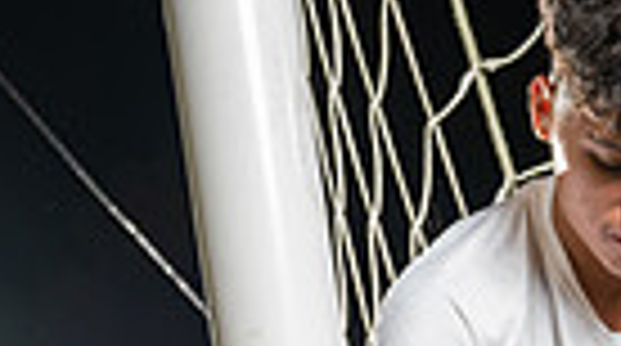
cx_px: 333
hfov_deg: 15.7
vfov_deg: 8.0
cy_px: 863
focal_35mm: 137
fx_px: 2252
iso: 400
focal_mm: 40
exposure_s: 1/125
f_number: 4
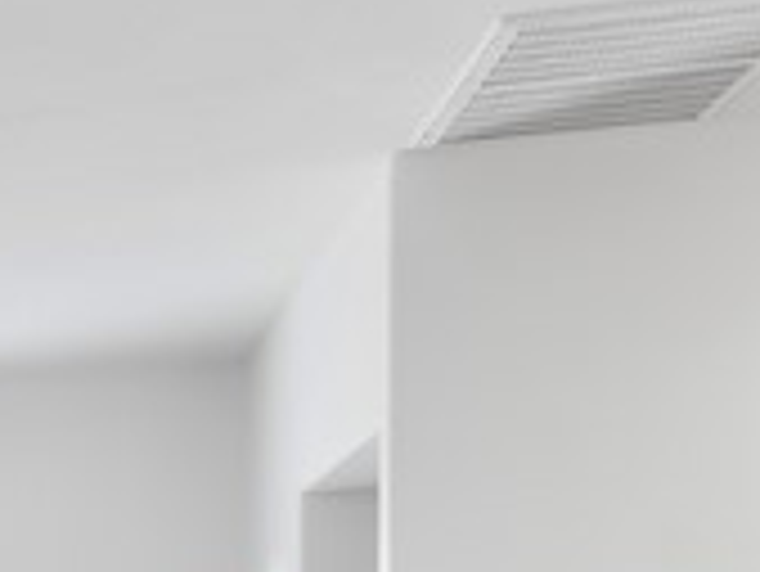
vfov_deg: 12.8
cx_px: -1358
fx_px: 2439
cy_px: 806
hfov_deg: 11.9
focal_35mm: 111
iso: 400
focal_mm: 18
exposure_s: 2.5
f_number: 8
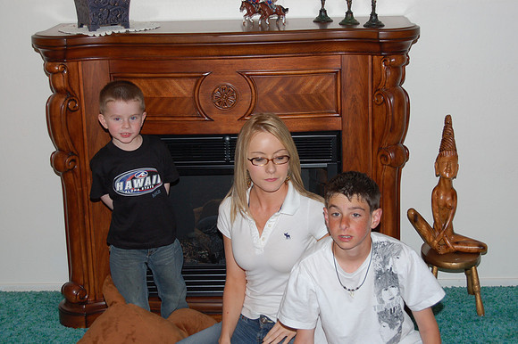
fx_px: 1035
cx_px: 259
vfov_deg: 18.9
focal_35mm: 72
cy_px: 172
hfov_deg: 28.1
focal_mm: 48
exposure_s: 1/60
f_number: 5.6
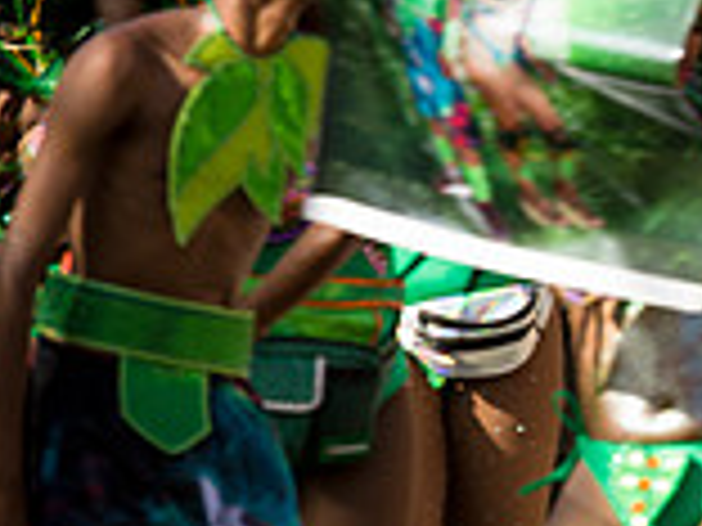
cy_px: 202
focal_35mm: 573
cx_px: 1264
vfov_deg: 2.6
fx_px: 11620
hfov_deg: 3.4
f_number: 7.1
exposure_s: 1/200
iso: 100
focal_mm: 160
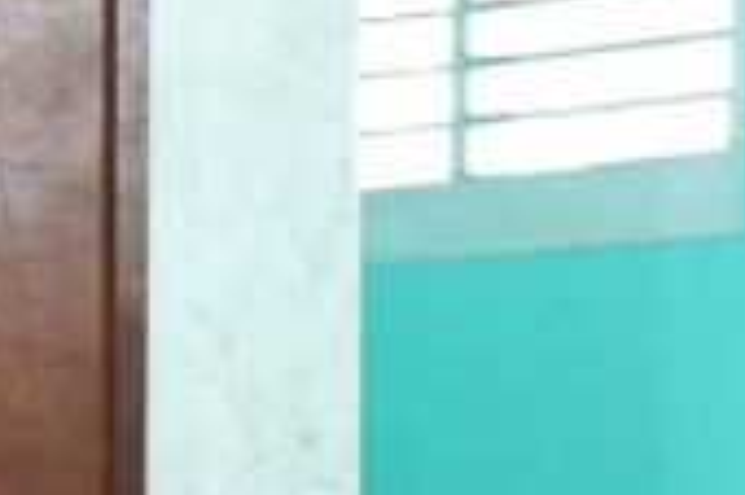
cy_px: 668
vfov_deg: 4.0
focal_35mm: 343
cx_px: -83
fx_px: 7091
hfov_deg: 6.0
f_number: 5.6
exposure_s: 1/161
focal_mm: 95
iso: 10000
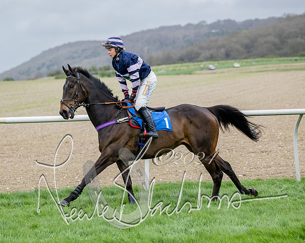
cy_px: 146
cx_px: 118
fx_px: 1612
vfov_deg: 8.6
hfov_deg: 10.8
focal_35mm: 179
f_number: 4
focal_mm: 120
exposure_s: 1/1600
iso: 400
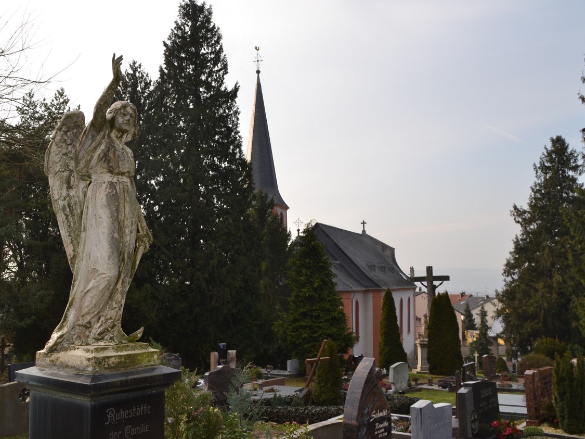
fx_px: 659
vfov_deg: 36.8
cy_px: 202
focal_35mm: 39
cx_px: 259
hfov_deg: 47.8
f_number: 8
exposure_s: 1/200
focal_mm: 22
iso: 100
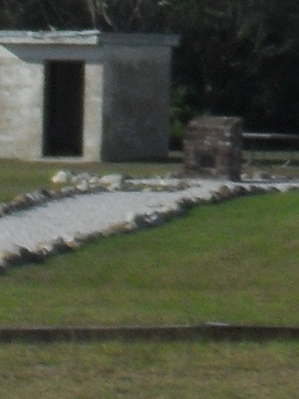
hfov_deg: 2.6
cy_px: -750
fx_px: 6436
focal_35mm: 559
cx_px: 708
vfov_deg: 3.5
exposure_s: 1/125
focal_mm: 15.7
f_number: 14
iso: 100
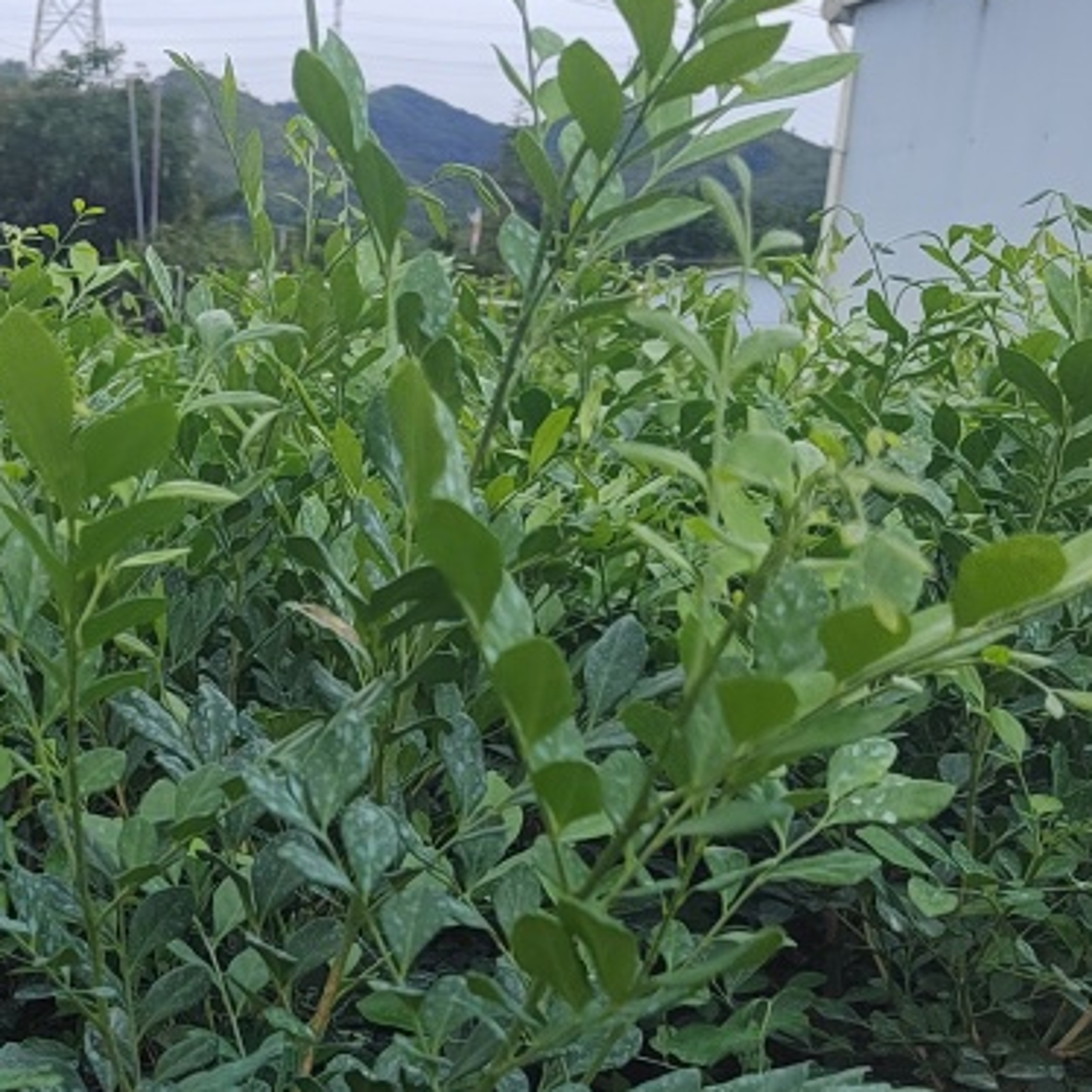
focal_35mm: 58
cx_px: 266
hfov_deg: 29.1
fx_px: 2070
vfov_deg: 27.5
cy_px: 1146
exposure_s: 1/2000
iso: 372
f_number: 1.9
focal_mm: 5.52
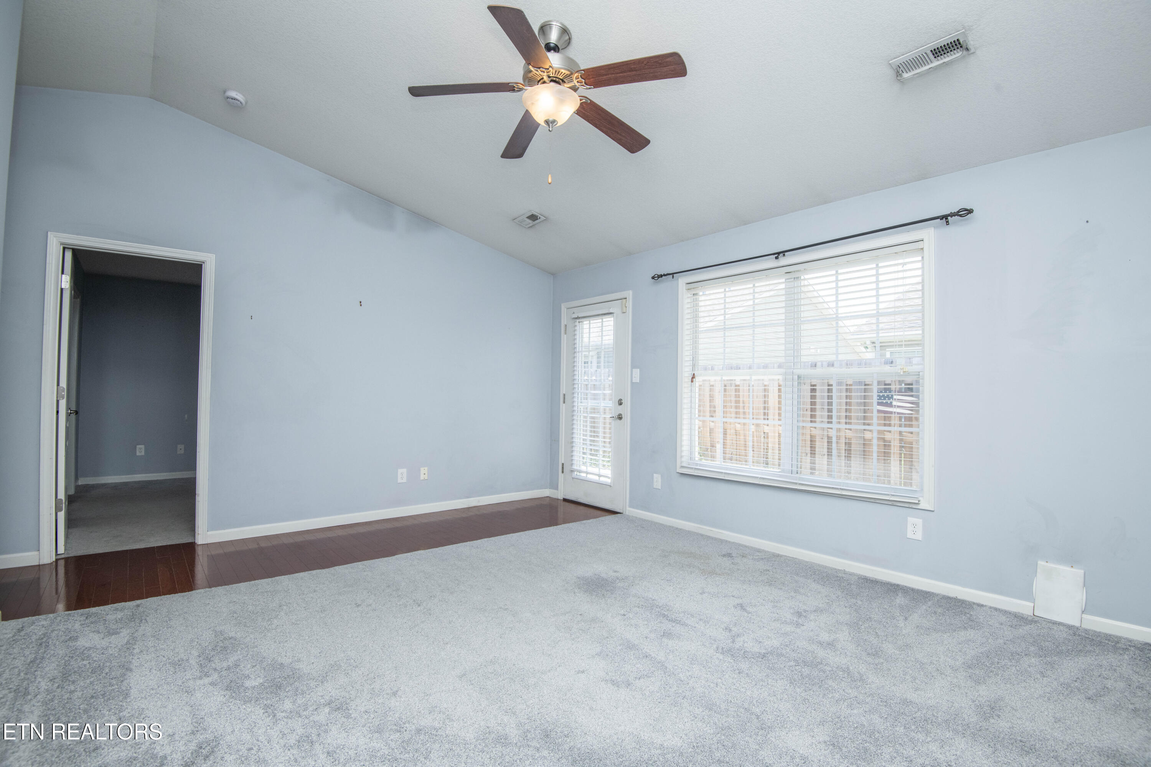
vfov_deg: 73.7
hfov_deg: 96.7
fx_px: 512
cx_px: 576
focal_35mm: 16
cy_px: 384
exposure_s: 1/160
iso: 500
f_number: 9
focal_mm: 16
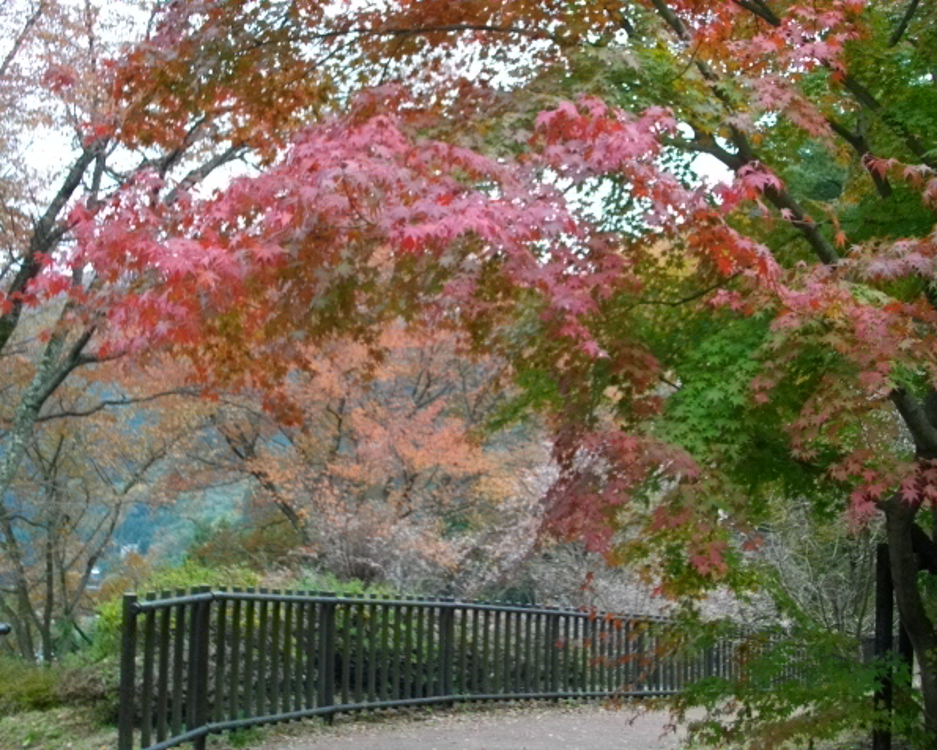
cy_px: 373
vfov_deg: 35.7
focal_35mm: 42
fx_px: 1165
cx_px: 471
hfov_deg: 43.8
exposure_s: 1/80
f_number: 3.2
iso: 200
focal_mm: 7.1
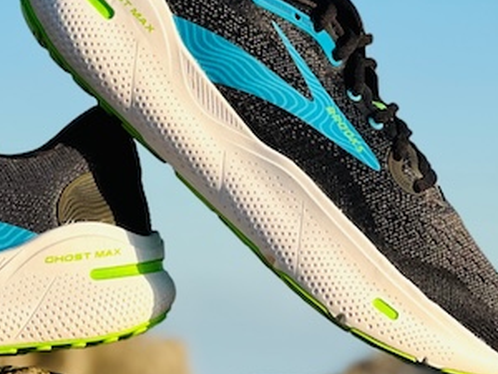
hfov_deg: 9.6
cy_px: 239
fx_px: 2949
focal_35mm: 205
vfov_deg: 7.2
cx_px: 96
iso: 32
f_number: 2.8
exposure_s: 1/595
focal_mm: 9
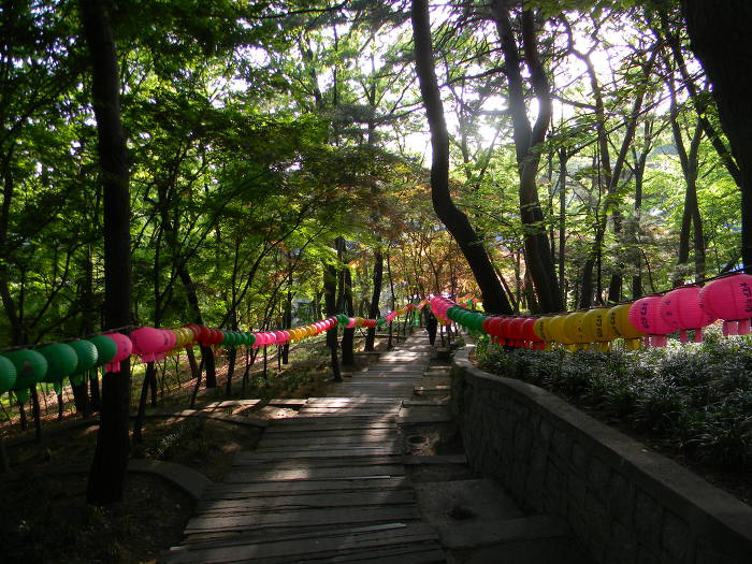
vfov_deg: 49.7
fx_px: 608
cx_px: 376
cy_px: 282
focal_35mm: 28
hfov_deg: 63.4
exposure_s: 1/46.6
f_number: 3.5
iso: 80
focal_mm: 5
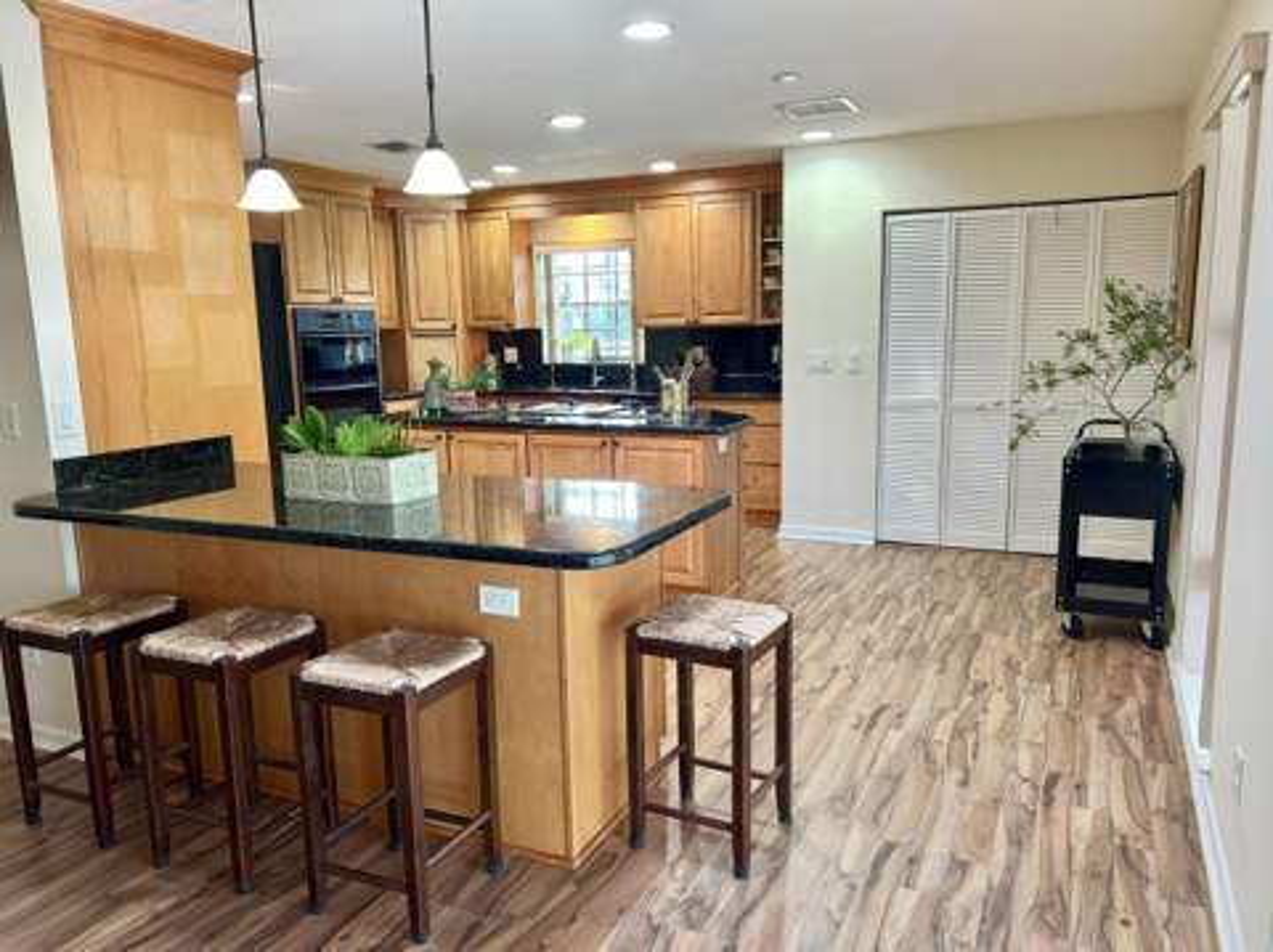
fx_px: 955
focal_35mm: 26
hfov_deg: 67.4
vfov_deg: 53.0
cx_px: 636
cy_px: 476
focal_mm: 5.7
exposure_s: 1/60
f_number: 1.5
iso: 100
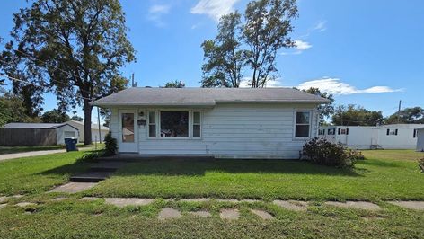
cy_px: 154
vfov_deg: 69.1
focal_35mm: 15
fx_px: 169
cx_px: 200
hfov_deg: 102.9
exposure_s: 1/2000
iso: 50
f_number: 2.2
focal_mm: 2.2
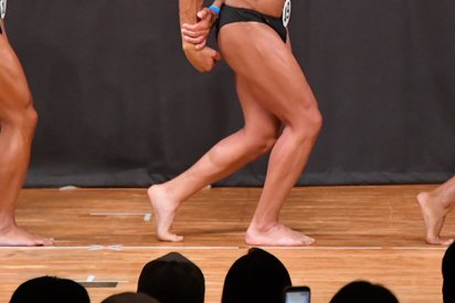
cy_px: 23
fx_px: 6415
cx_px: 384
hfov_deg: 4.1
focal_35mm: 508
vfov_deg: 2.7
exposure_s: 1/400
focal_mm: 180
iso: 8000
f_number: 5.6
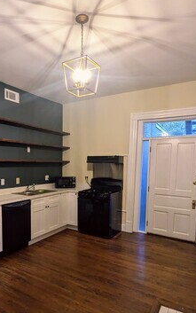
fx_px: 205
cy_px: 180
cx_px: 69
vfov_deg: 74.3
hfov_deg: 50.4
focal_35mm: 24
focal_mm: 2.35
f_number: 2.2
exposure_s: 1/30
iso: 181
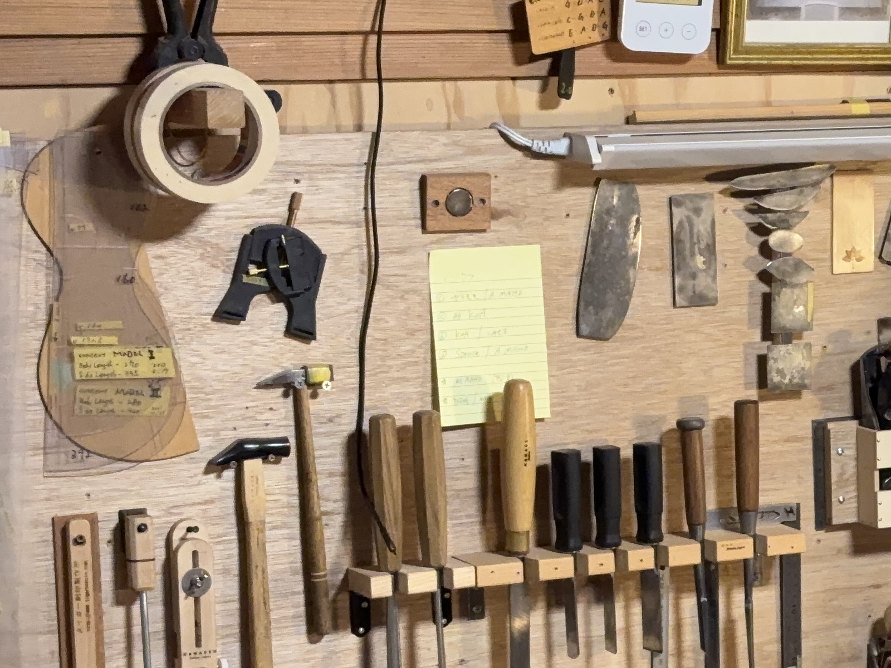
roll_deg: +0.2
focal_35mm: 131
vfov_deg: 11.3
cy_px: 503
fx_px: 3372
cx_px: 1071
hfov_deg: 14.6
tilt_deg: -10.1
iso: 160
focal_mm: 5.96
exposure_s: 1/54
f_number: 1.6
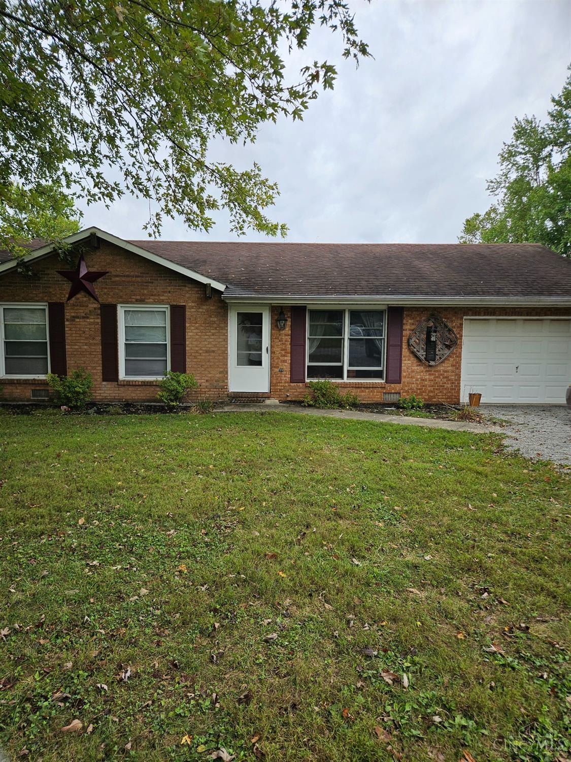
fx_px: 506
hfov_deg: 58.9
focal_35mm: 23
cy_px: 381
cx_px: 286
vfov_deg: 73.9
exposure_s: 1/565
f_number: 1.8
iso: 25
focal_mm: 5.4
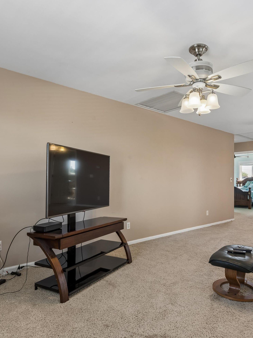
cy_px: 173
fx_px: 234
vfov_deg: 71.6
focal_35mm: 24
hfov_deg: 56.4
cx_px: 152
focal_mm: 16
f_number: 11
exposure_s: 1/5
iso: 200
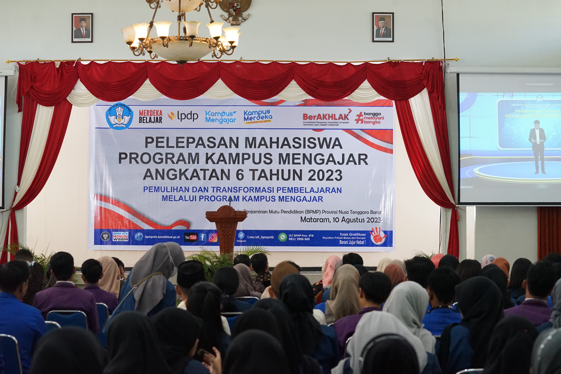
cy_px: 187
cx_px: 280
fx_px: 1091
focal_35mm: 70
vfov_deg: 19.5
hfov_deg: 28.8
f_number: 6.3
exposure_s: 1/100
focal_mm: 70
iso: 5000
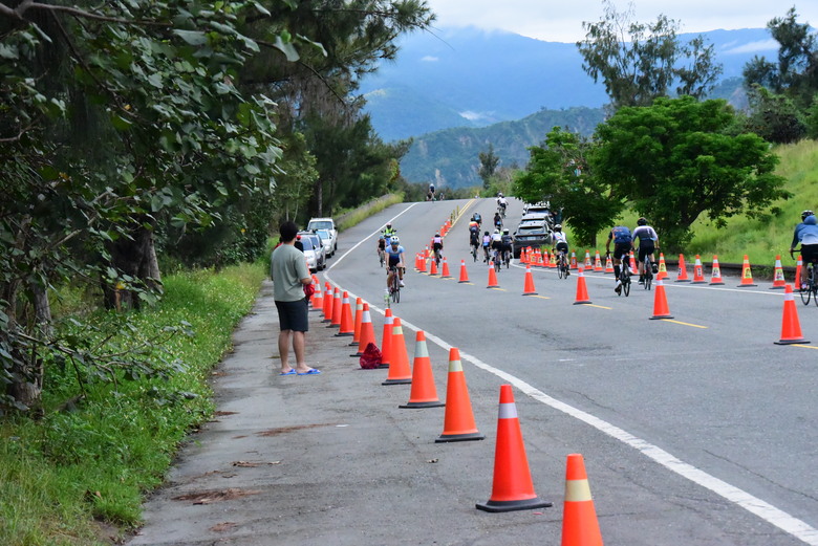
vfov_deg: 11.4
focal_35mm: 120
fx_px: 2728
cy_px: 273
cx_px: 409
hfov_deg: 17.1
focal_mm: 120
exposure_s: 1/2000
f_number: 13
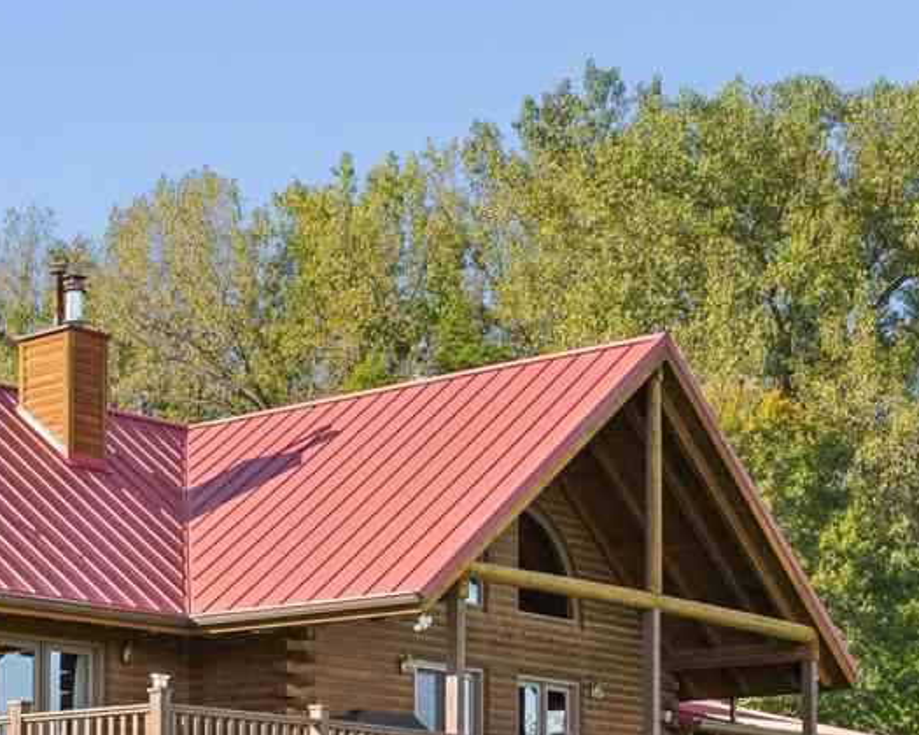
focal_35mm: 80
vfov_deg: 18.8
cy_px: 701
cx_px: 175
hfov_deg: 23.5
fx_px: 2176
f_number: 9
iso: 500
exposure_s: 1/400
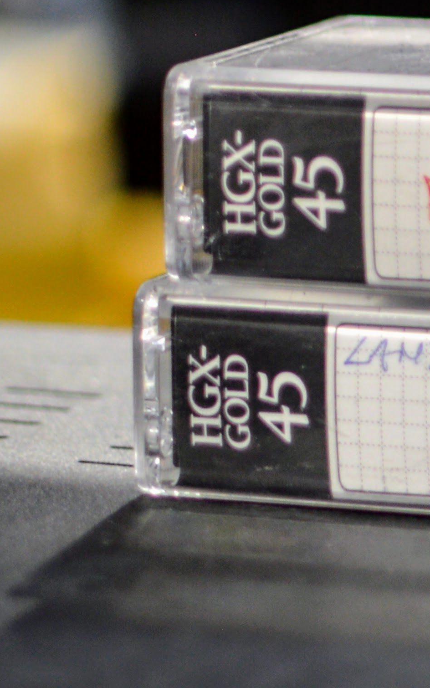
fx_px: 3994
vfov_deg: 9.8
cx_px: 1165
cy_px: 39
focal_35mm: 213
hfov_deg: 5.8
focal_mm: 35
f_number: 1.8
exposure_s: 1/60
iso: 200
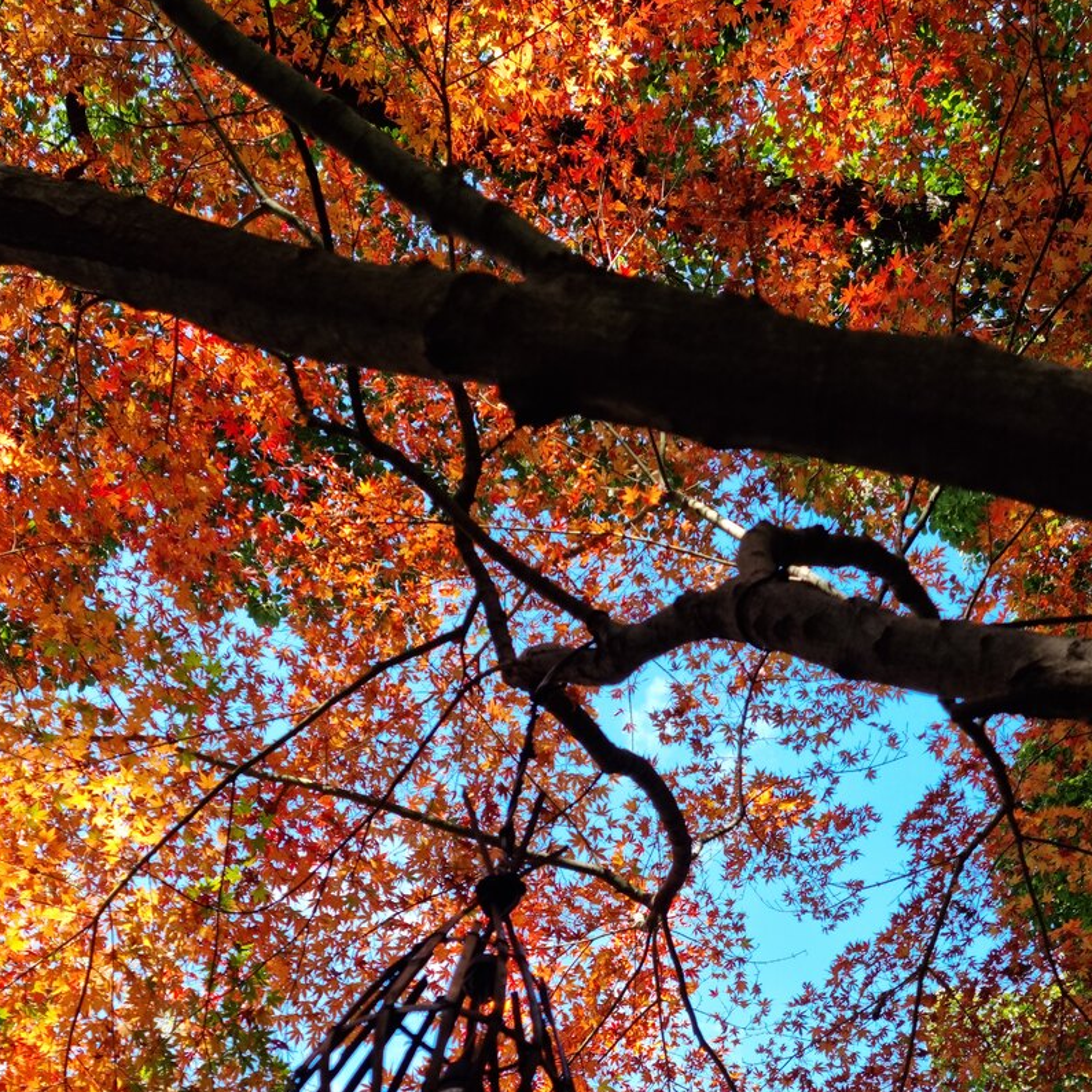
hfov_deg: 35.3
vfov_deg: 33.4
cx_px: 613
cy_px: 996
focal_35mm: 48
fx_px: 1713
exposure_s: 1/120
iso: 50
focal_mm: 6.7
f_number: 1.8
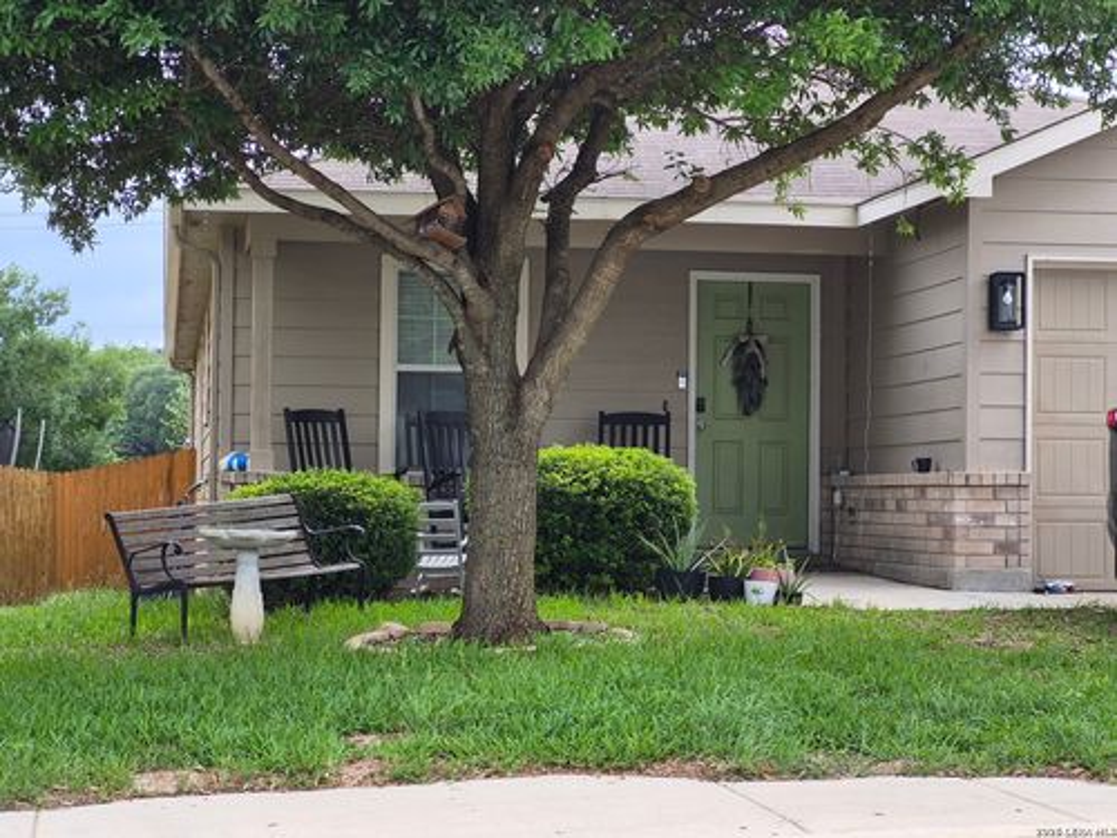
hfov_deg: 28.2
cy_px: 419
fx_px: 2227
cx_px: 558
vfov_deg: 21.3
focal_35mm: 69
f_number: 2.4
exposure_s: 1/578
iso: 32
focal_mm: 7
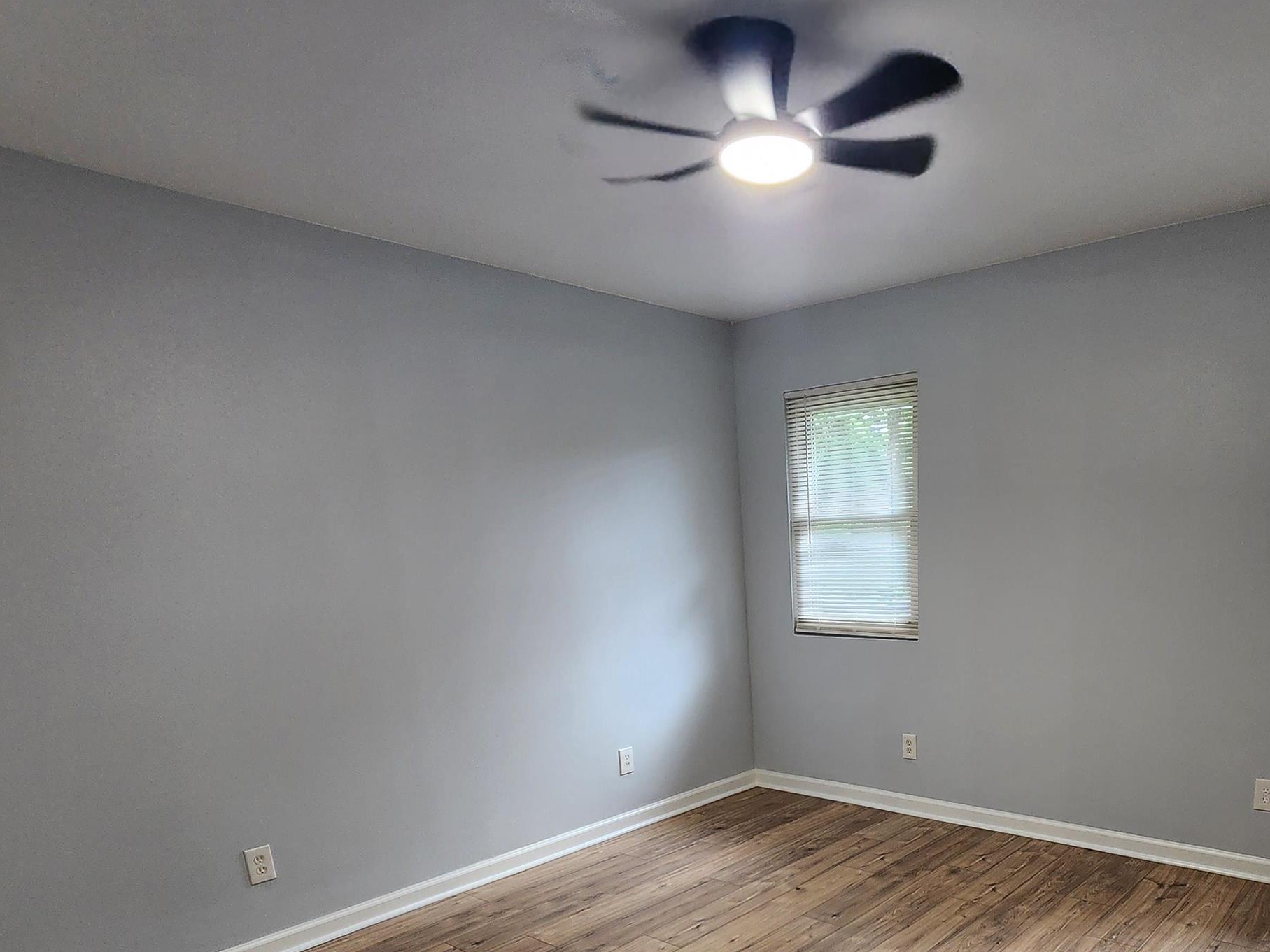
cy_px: 793
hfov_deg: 73.9
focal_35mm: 22
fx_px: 807
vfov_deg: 55.7
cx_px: 853
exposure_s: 1/60
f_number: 2.2
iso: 200
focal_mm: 2.2
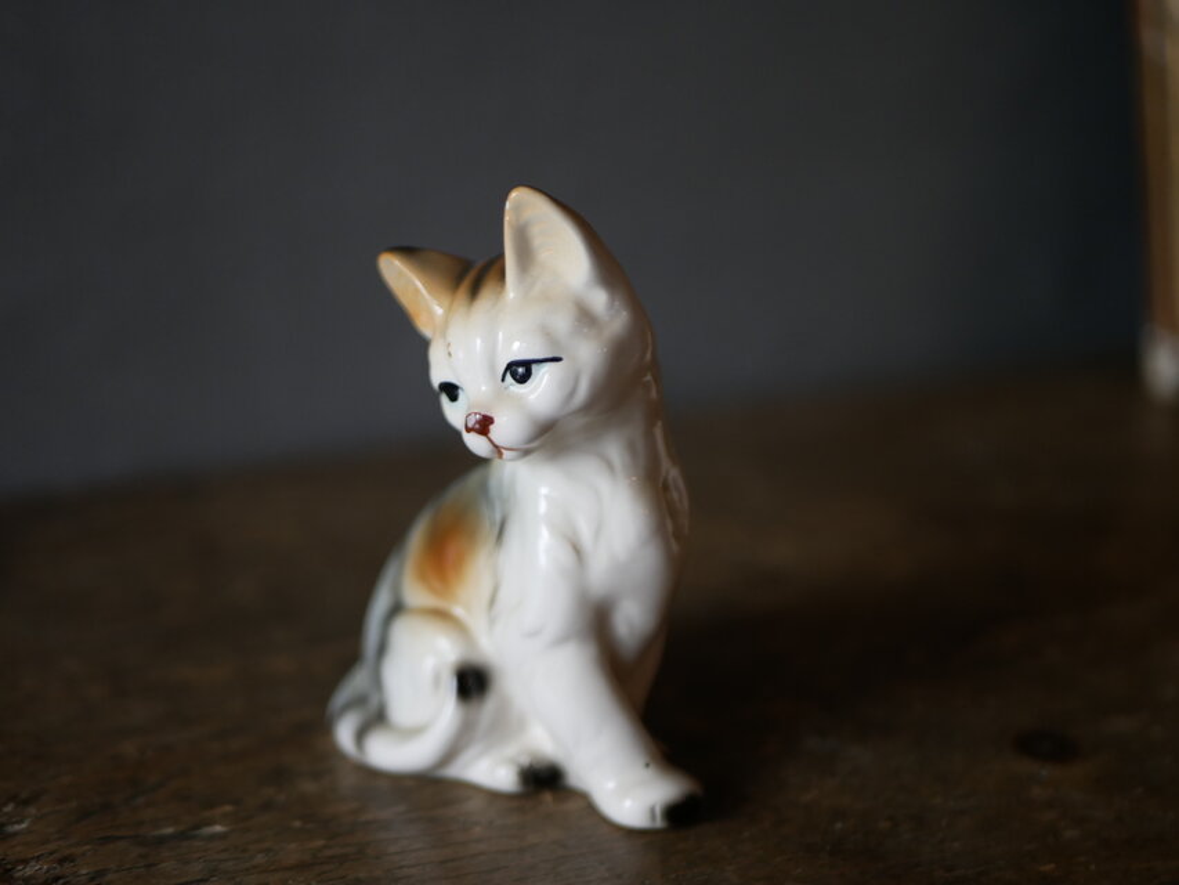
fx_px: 1703
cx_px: 590
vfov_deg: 29.1
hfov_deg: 38.2
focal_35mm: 50
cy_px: 442
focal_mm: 25
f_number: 1.7
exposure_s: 1/125
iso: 500
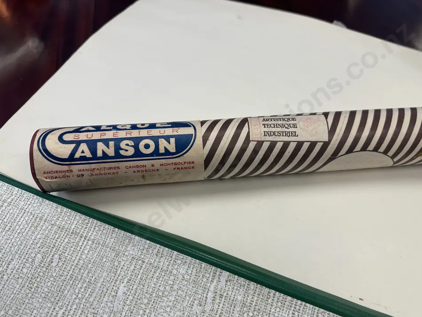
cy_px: 166
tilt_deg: -54.7
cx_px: 227
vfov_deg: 53.1
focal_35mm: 26
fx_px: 317
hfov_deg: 67.2
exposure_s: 1/118
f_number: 1.78
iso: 50
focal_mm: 6.86
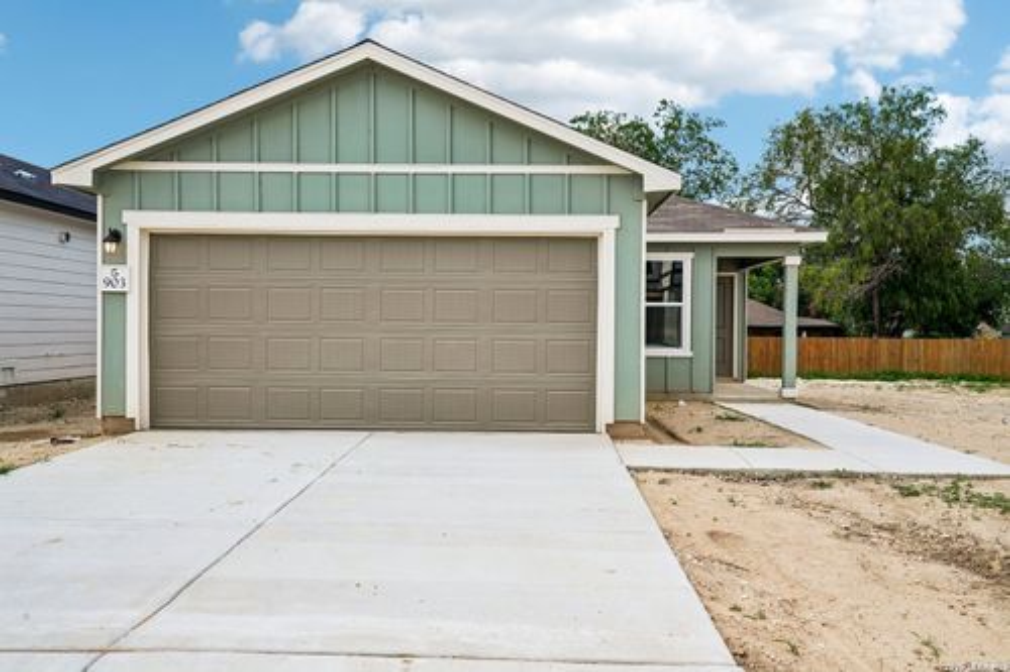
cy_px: 336
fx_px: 954
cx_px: 505
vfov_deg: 38.9
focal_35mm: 34
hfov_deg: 55.8
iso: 200
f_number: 8
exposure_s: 1/500
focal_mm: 34
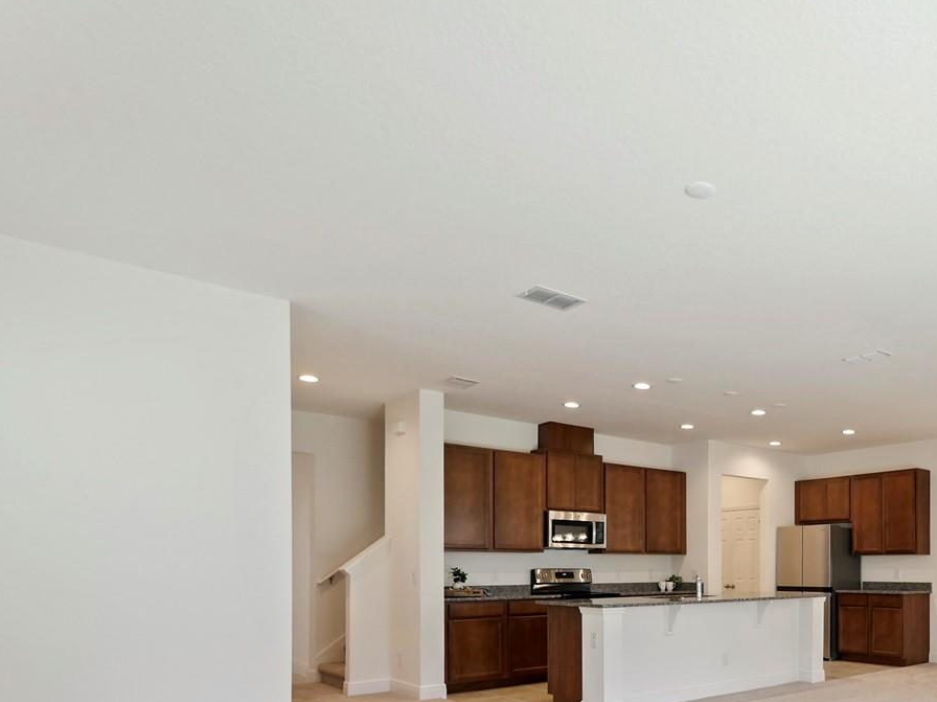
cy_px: 564
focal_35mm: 25
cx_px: 765
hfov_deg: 62.8
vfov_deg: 51.3
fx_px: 676
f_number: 4
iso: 320
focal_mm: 7
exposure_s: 1/60
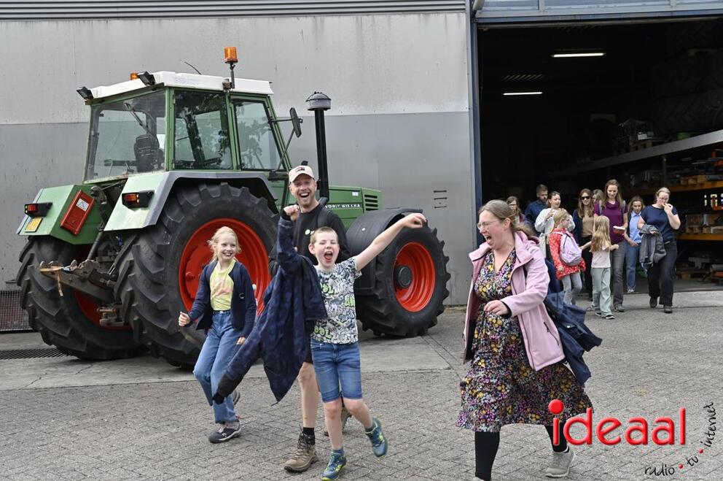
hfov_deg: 41.2
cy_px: 240
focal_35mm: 48
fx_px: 963
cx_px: 362
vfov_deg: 28.0
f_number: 5
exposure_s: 1/250
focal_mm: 48
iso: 200
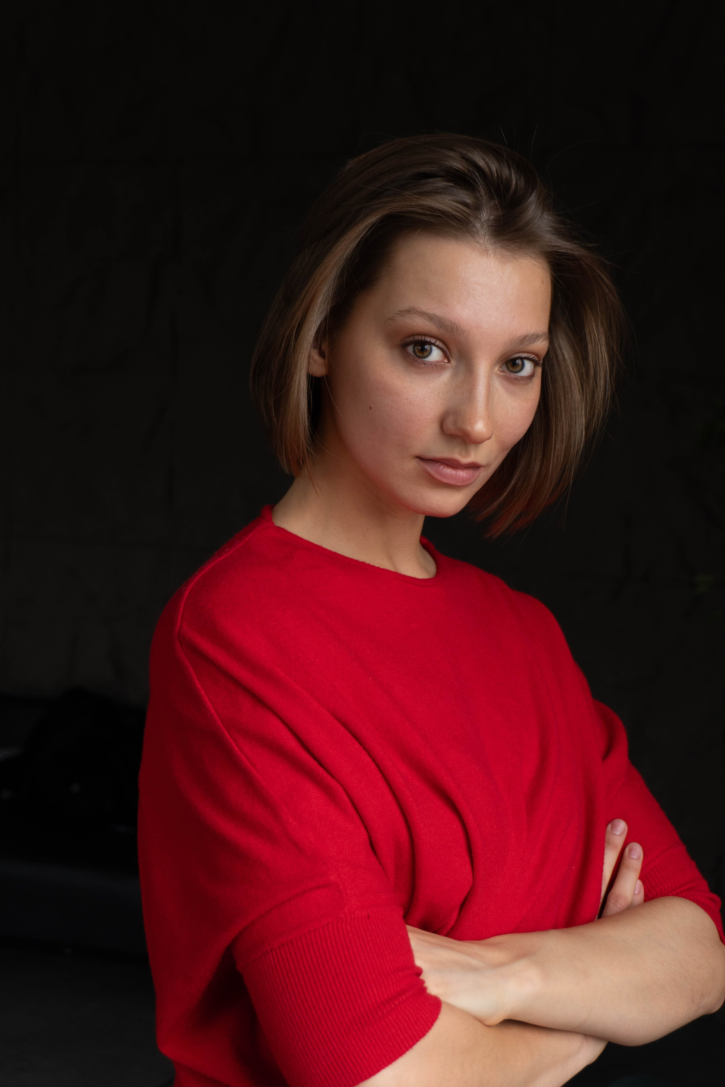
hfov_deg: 21.6
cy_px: 544
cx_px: 362
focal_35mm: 63
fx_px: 1903
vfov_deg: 31.9
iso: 400
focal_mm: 42
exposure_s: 1/100
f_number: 5.6
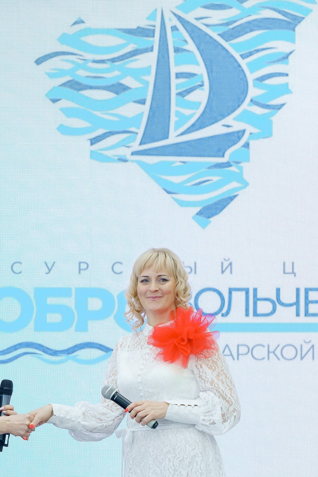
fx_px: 2544
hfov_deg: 7.1
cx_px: 56
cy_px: 475
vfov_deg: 10.6
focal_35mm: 192
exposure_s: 1/125
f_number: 4
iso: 1000
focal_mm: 85
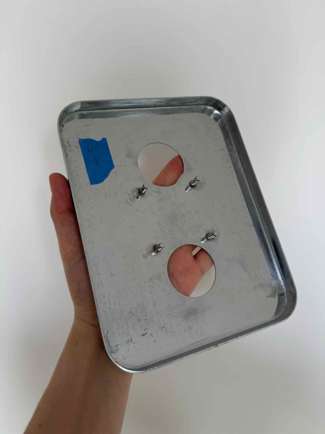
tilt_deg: -8.1
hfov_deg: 56.8
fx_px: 300
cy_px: 217
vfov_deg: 71.6
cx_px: 162
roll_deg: -2.7
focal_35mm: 24
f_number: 1.78
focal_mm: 6.76
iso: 160
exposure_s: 1/100
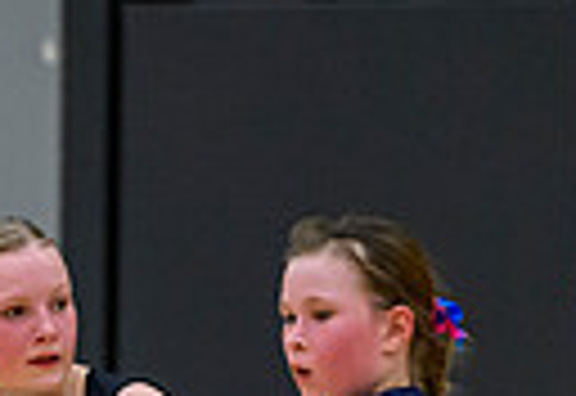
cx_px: -5
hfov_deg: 1.8
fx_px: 18287
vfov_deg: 1.2
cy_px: 921
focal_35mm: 1132
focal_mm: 195
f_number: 2.8
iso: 6400
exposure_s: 1/1250
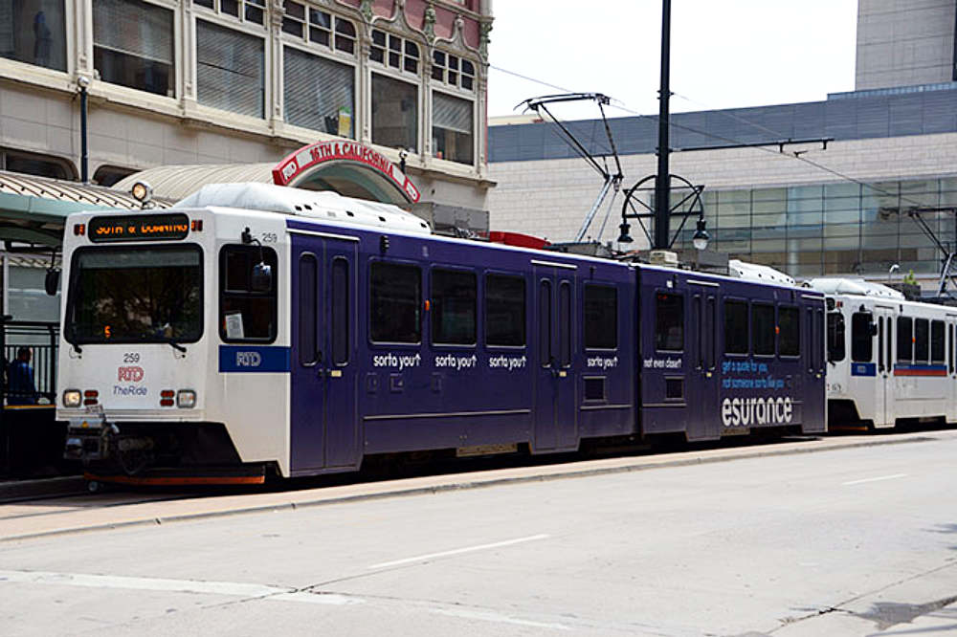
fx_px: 1807
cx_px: 478
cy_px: 318
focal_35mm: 68
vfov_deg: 20.0
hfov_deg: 29.7
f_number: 6.3
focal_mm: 68
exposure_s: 1/1000
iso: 400
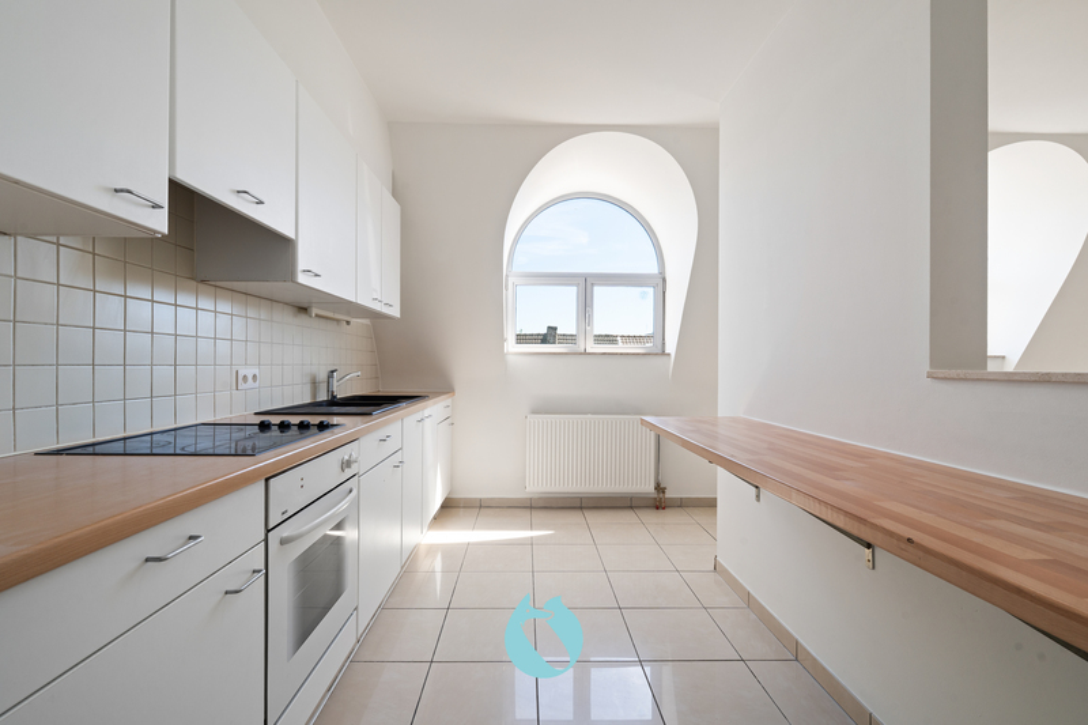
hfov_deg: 96.7
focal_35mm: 16
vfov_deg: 73.7
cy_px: 362
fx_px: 483
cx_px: 544
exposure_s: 1/13
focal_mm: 16
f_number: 11
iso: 250
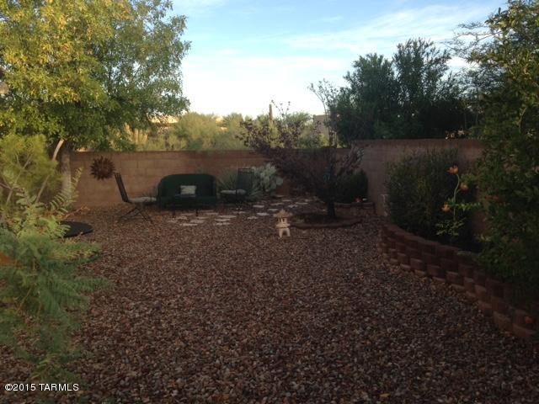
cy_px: 202
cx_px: 270
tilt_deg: -7.4
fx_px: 514
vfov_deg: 42.9
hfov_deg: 55.4
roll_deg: +0.8
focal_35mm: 33
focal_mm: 4.12
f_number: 2.4
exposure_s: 1/244
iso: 50
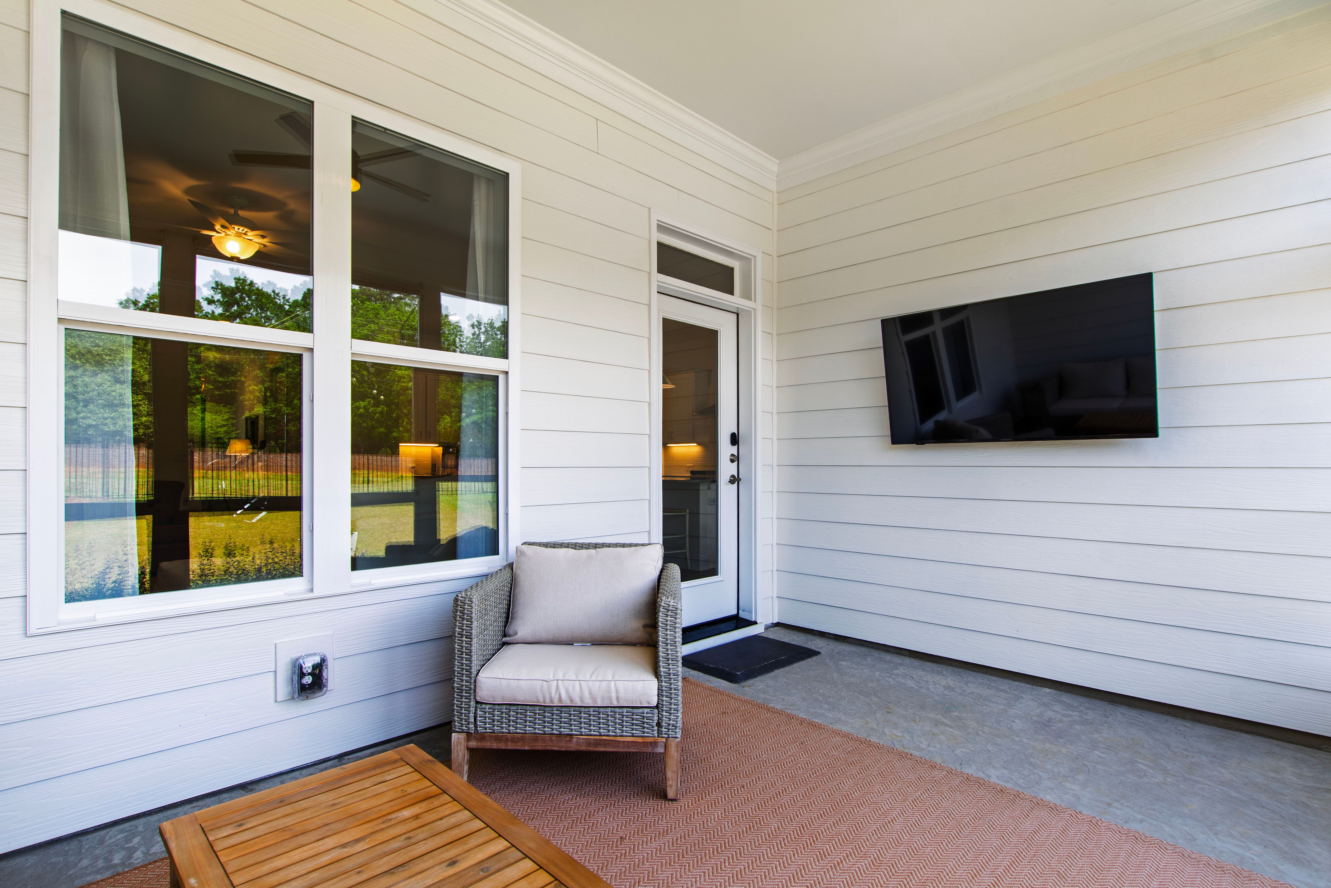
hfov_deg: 92.4
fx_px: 638
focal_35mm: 17
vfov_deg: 69.7
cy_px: 444
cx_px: 666
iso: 100
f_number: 8
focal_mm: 11.5
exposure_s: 1/10
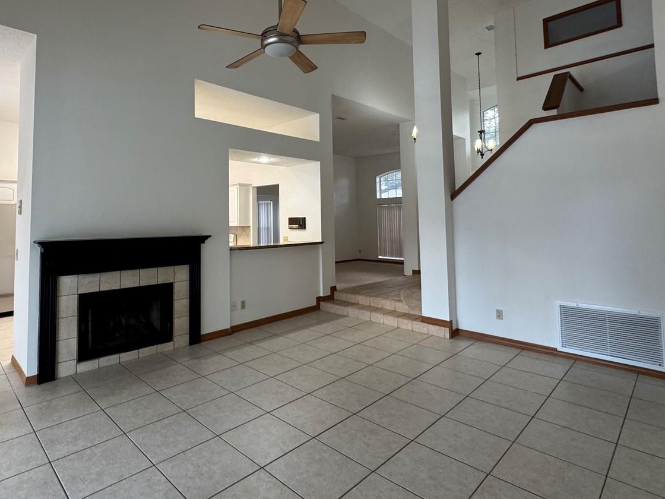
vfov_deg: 65.3
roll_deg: +1.0
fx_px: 384
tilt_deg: +3.7
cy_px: 198
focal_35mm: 20
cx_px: 268
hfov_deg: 80.8
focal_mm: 2.22
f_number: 2.2
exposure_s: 1/60
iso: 160
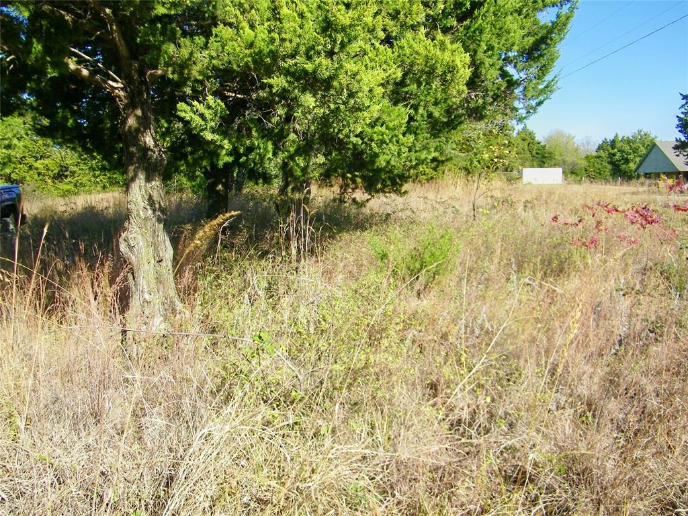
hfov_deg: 60.0
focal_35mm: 30
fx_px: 596
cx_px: 344
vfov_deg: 46.8
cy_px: 258
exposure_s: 1/125
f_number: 7.2
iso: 80
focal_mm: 5.4
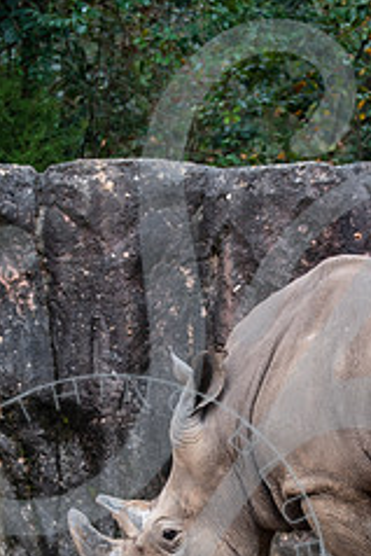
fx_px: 2624
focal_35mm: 170
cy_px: 413
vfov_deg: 12.0
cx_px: 217
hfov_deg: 8.1
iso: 125
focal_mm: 90
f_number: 2.8
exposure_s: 1/250
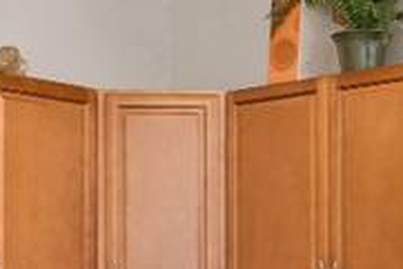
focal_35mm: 127
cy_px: 420
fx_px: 1423
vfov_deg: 10.4
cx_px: 430
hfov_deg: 15.7
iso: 200
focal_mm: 16
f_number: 4
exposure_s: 1/3.33
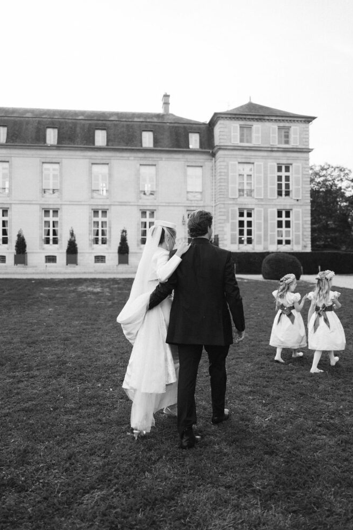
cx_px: 180
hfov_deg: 43.6
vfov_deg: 61.9
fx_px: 441
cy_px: 257
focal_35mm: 30
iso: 250
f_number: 2
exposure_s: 1/1000
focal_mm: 29
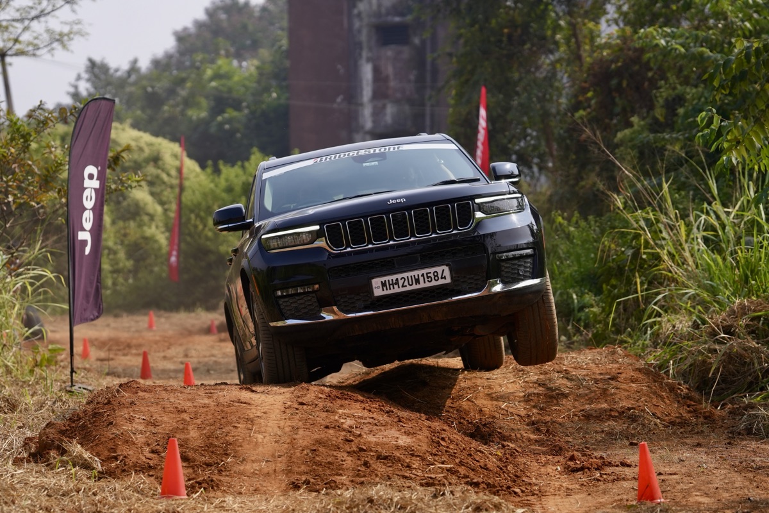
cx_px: 384
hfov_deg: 13.1
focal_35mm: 157
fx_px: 3353
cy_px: 256
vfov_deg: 8.7
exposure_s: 1/4000
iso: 200
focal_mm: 105
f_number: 2.5
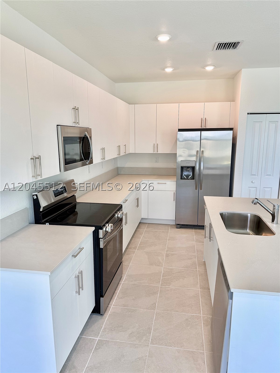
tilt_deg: -10.9
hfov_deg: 56.8
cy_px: 186
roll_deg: +0.5
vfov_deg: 71.6
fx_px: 259
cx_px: 140
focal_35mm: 24
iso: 50
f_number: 1.78
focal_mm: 6.76
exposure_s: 1/120
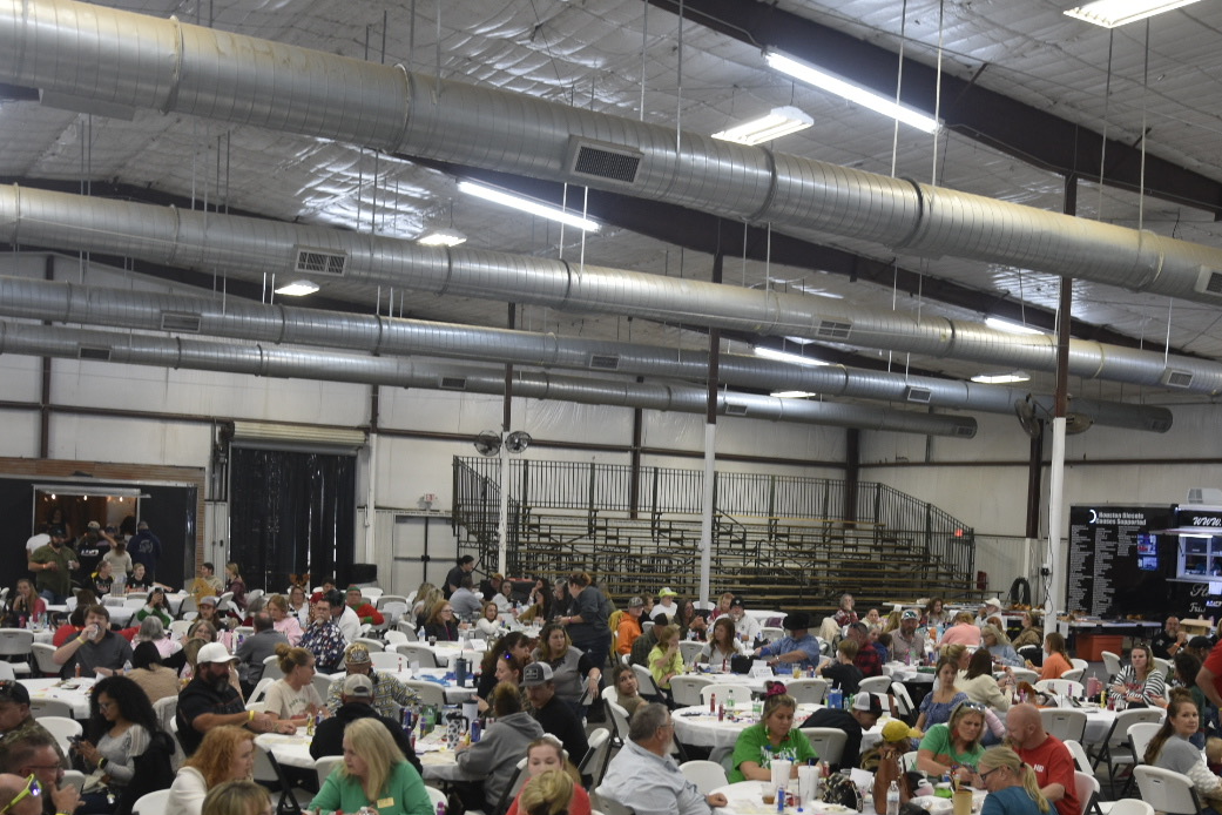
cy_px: 606
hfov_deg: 46.3
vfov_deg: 31.4
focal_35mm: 42
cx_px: 697
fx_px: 1426
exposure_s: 1/50
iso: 400
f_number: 2
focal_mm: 18
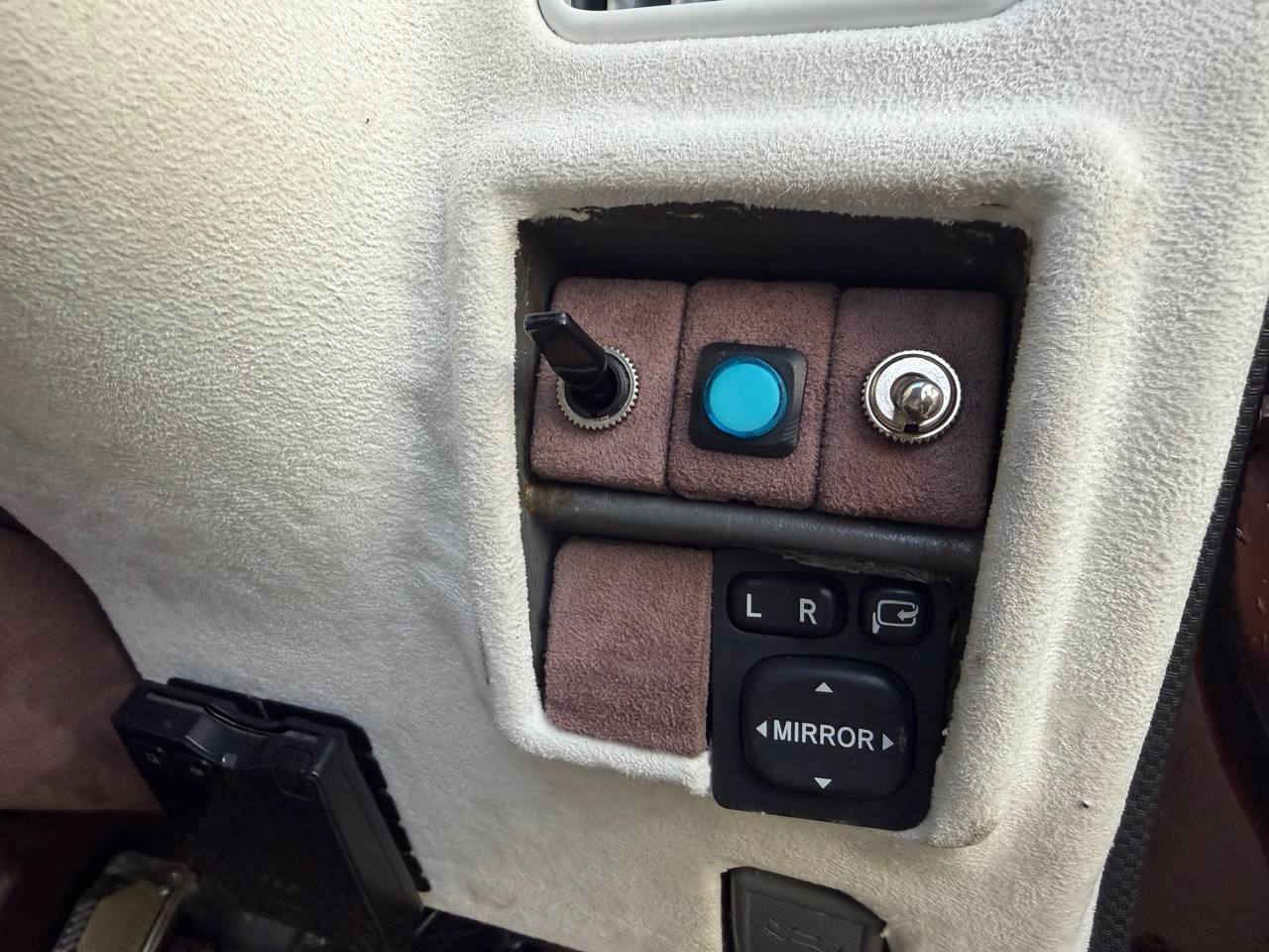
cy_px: 476
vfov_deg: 56.8
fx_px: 880
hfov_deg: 71.6
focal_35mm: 24
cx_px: 634
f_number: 2.2
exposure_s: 1/121
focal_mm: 2.22
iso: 200
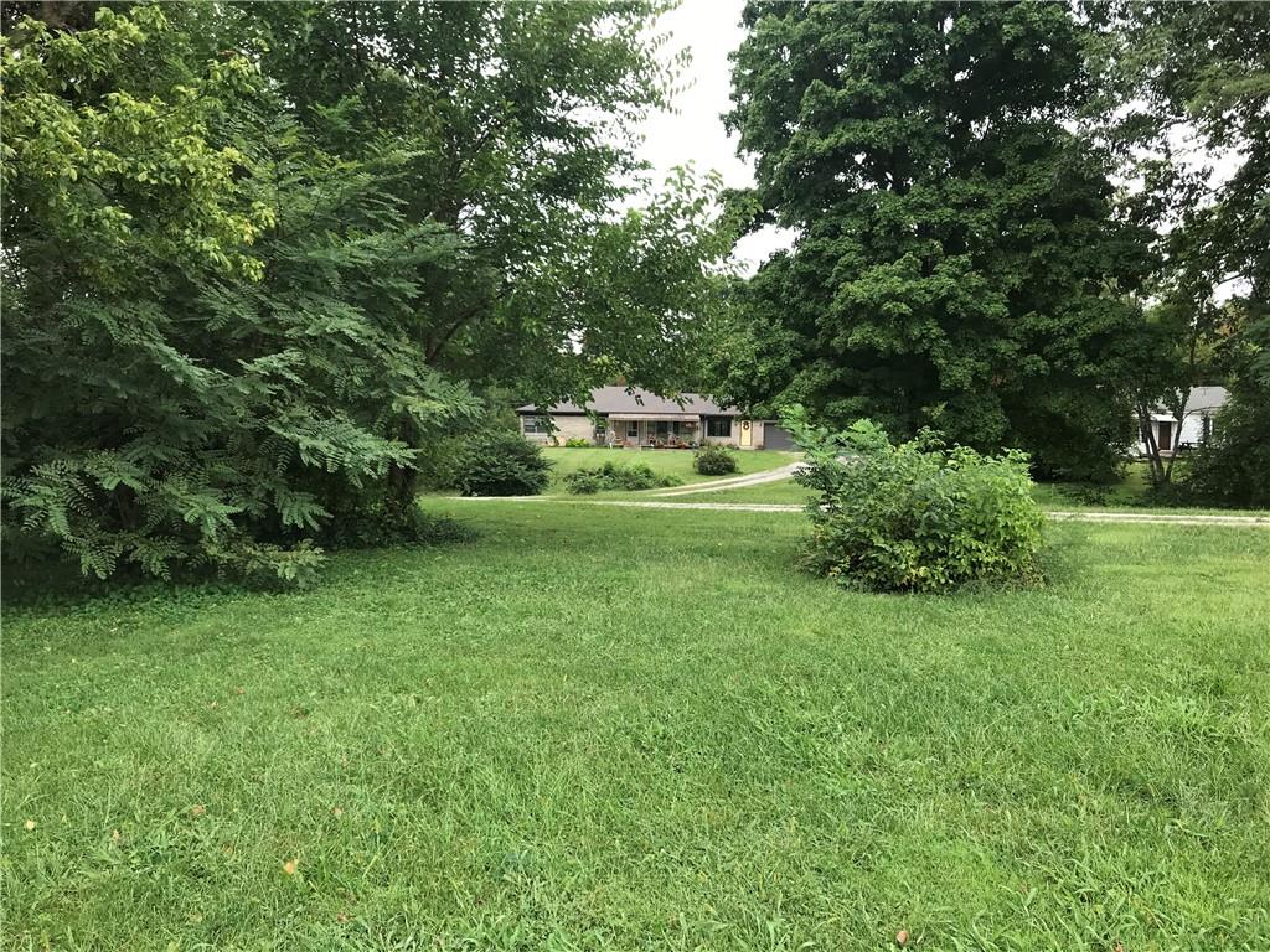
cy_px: 476
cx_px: 635
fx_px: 1027
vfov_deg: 49.7
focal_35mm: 28
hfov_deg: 63.4
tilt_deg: -2.0
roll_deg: -1.4
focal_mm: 3.99
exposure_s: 1/196
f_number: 1.8
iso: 20
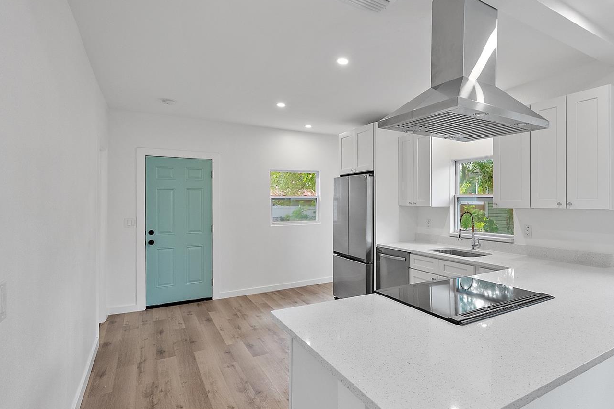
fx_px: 341
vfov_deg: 61.9
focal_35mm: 20
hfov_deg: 82.7
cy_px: 212
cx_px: 375
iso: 1600
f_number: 4
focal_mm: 16
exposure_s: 1/100
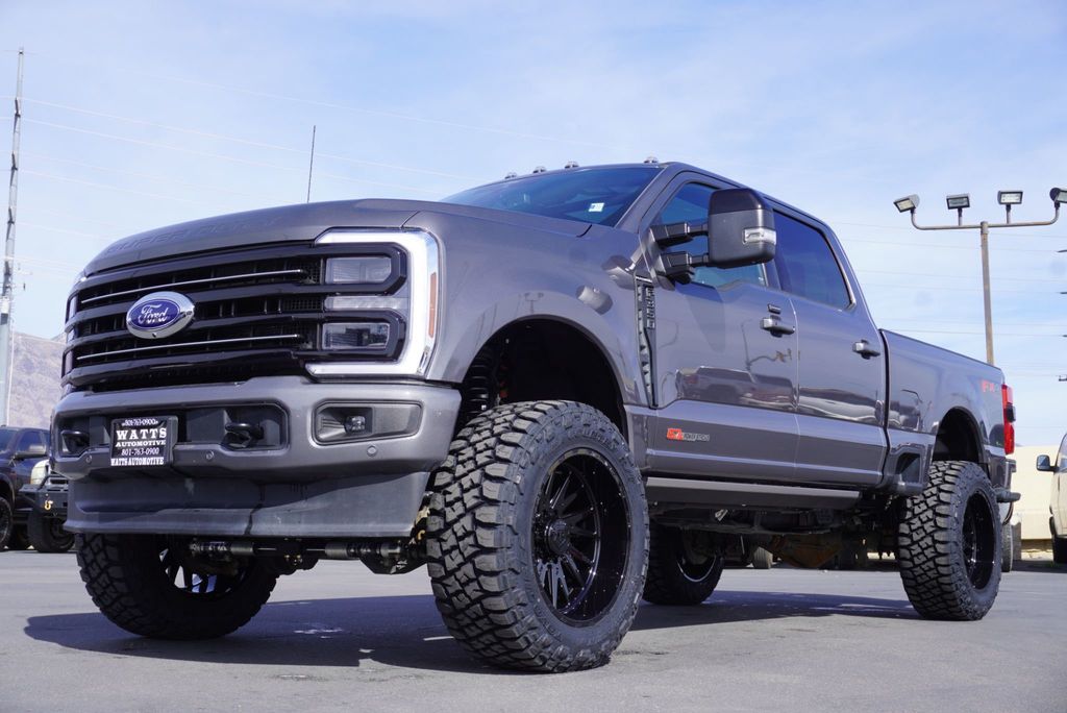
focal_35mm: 44
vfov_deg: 30.9
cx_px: 534
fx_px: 1290
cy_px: 356
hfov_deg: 44.9
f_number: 9
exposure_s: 1/125
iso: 100
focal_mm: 29
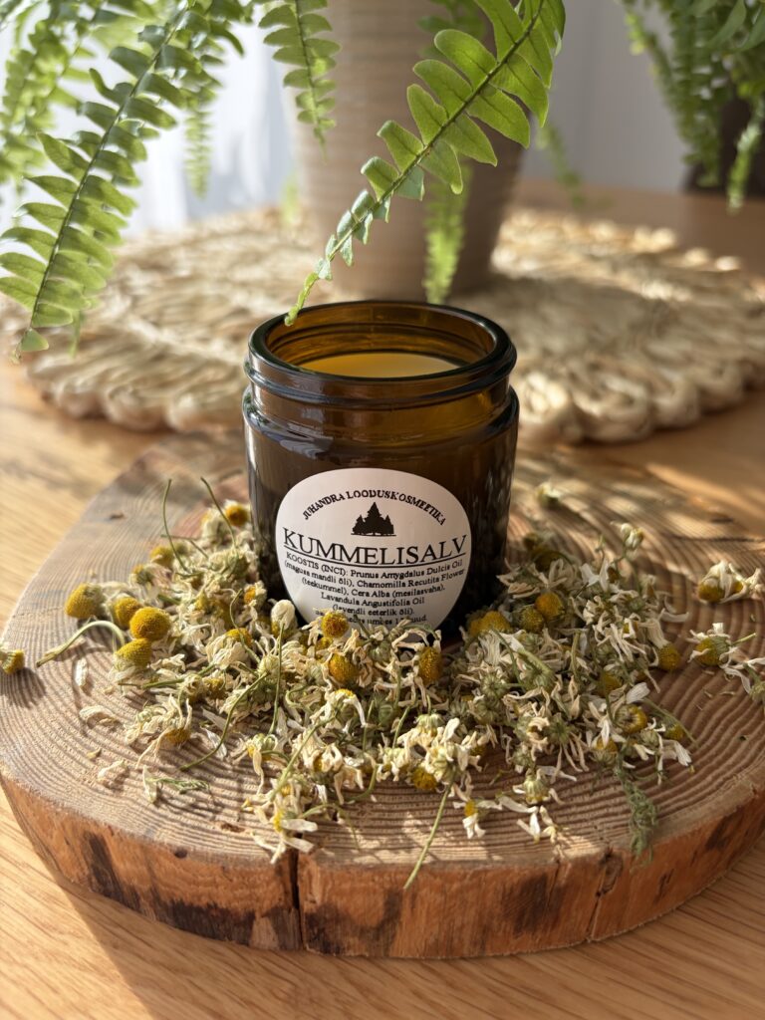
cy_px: 510
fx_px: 766
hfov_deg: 53.1
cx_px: 382
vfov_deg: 67.3
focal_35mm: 26
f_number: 1.6
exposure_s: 1/535
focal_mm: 5.96
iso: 50
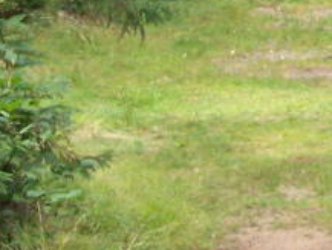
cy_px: -183
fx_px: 1718
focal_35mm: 179
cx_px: 493
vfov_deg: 8.0
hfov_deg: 10.7
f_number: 4
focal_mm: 6.3
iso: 400
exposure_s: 1/800
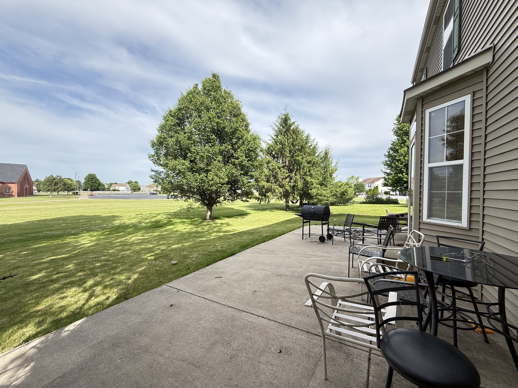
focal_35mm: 14
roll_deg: +0.0
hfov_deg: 102.1
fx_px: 209
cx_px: 259
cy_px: 194
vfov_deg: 85.7
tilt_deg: -0.3
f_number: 2.2
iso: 50
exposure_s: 1/579
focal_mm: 2.22
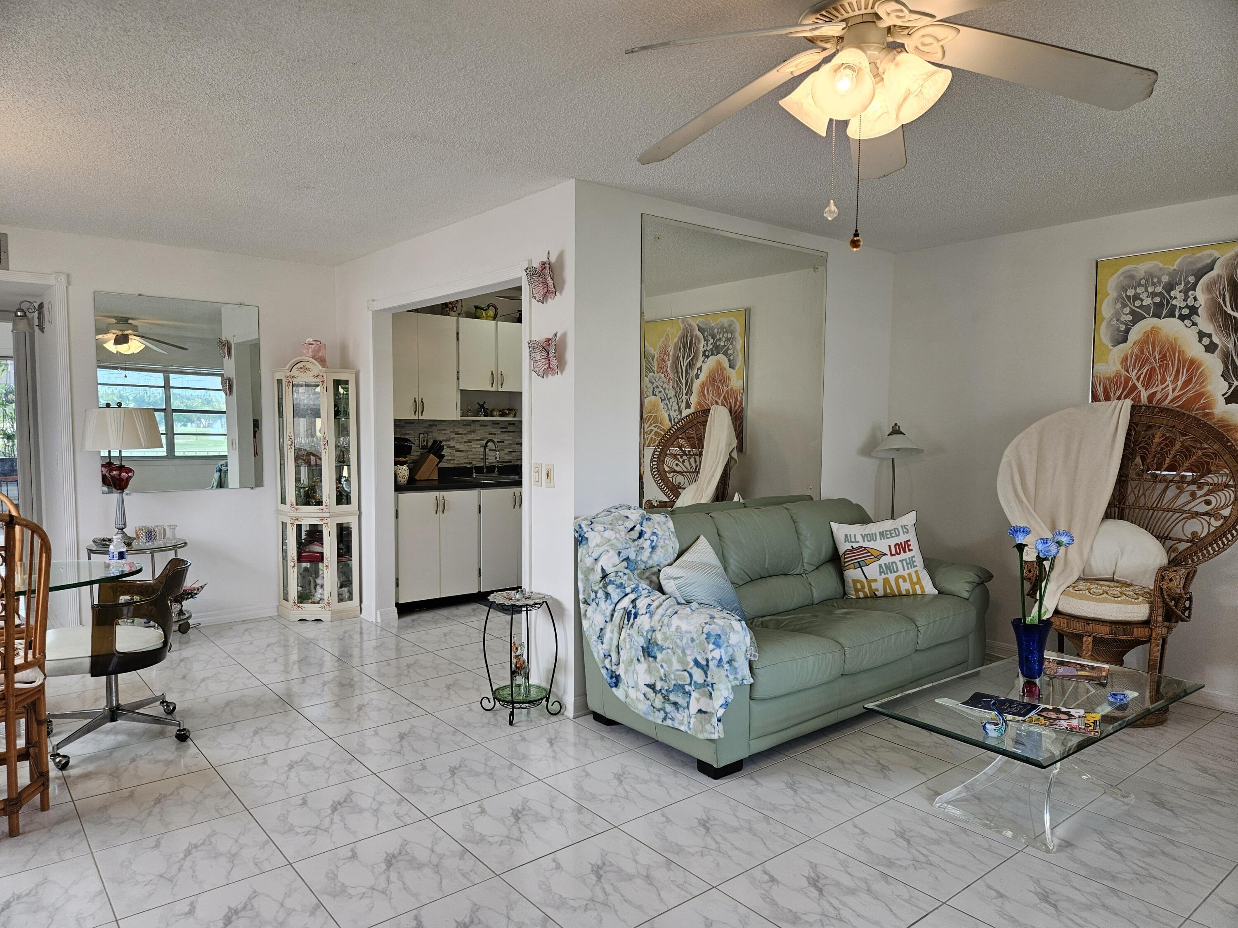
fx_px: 823
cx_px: 619
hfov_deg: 73.9
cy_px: 464
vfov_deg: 58.9
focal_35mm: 23
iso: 50
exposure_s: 1/120
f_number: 1.8
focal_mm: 5.4
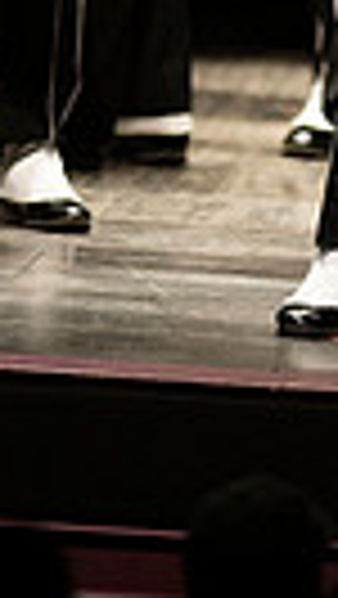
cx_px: 579
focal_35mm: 1061
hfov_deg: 1.1
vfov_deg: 2.0
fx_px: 16873
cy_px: -364
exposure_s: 1/500
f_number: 2.8
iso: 3200
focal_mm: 300
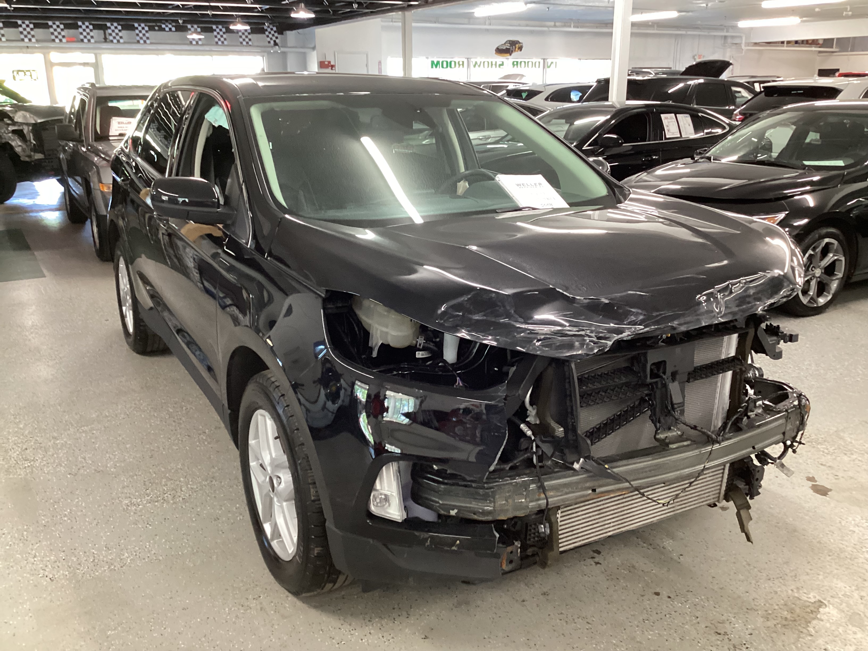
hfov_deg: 58.4
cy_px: 326
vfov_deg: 45.4
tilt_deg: -18.0
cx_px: 434
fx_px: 777
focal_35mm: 31
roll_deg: +1.0
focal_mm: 3.3
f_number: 2.4
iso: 320
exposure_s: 1/50
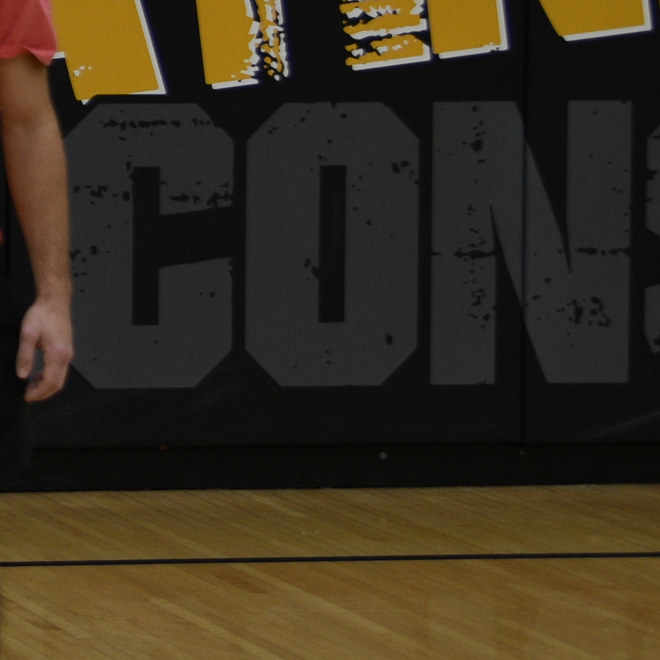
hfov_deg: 9.3
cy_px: -29
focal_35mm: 161
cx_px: -1077
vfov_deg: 10.7
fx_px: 3473
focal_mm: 30
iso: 360
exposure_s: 1/80
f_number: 4
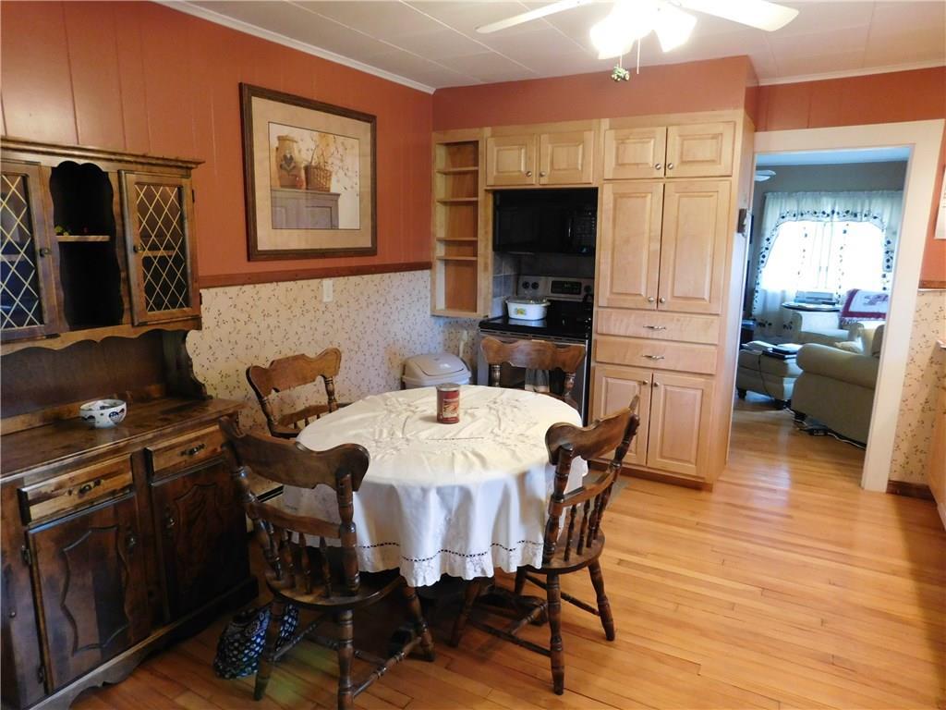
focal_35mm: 23
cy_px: 355
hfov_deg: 73.9
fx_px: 629
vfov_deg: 58.9
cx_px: 473
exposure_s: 1/30
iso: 400
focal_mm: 4
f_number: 3
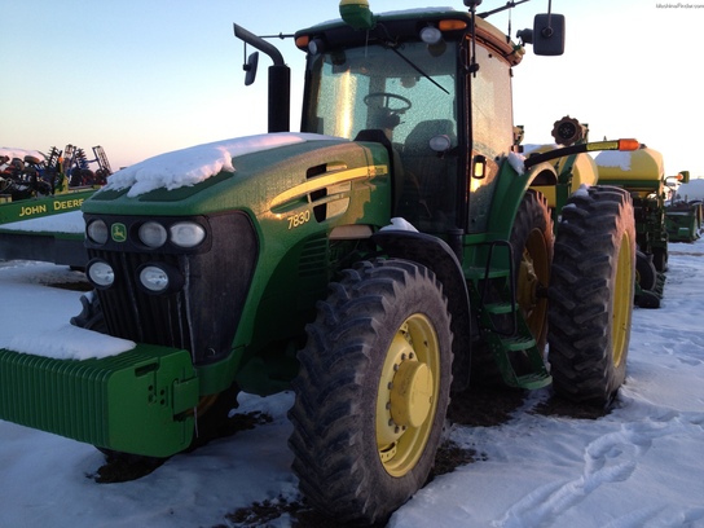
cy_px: 264
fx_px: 712
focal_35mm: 35
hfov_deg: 52.6
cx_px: 352
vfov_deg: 40.7
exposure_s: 1/120
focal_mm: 4.28
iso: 50
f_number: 2.4
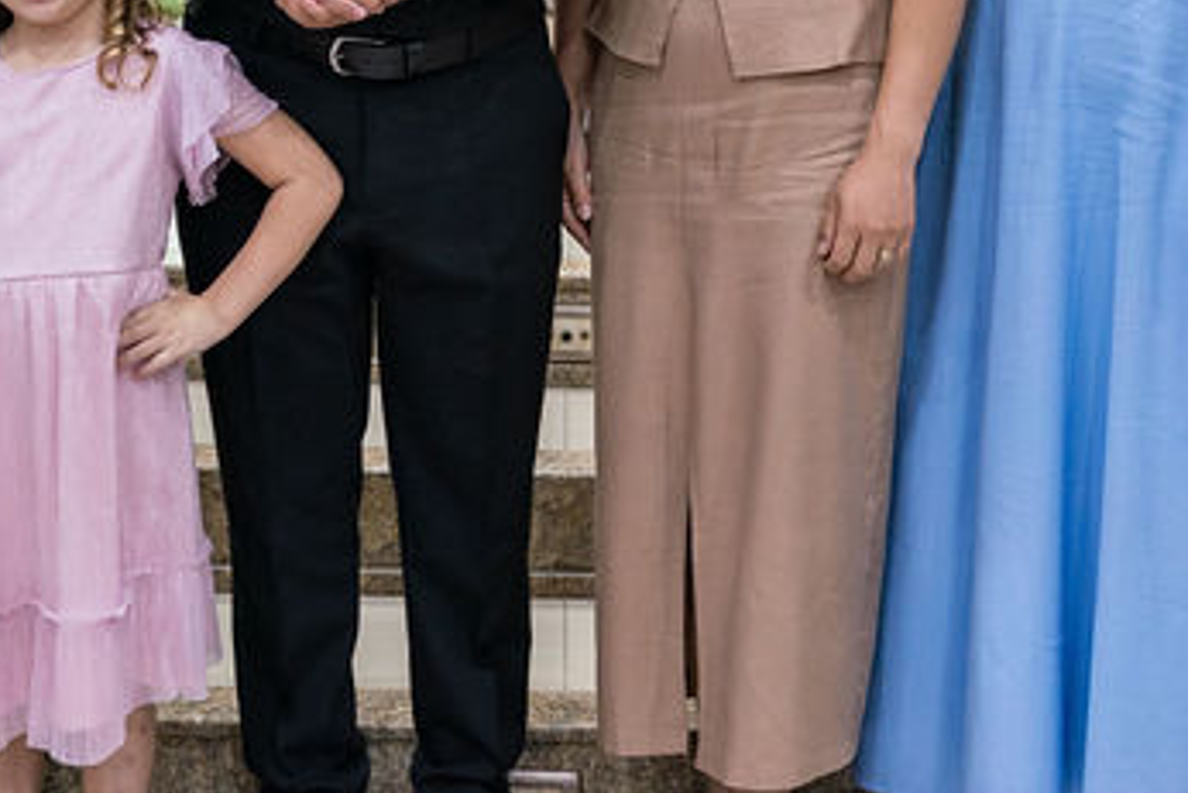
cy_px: -91
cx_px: 563
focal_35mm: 87
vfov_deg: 15.3
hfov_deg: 23.4
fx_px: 2872
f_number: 2.8
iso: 1600
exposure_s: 1/125
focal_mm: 29.4
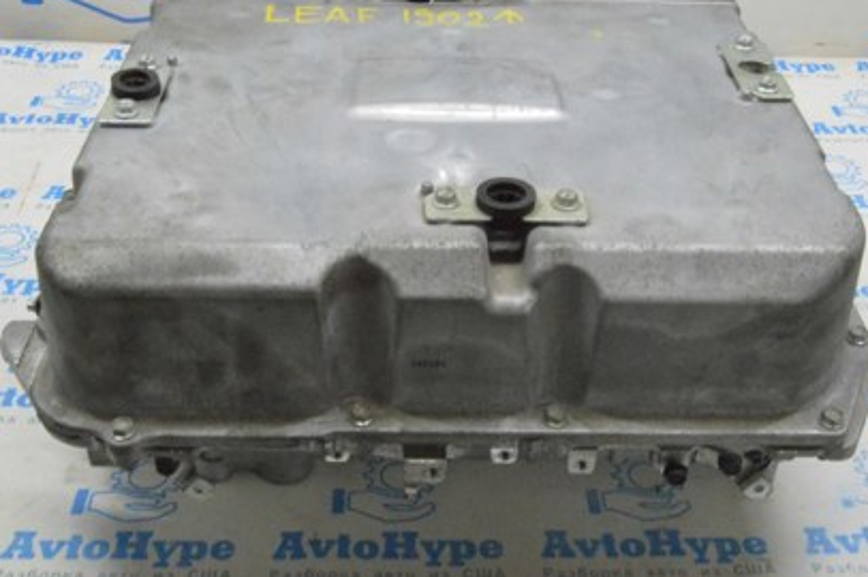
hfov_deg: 38.2
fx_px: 1253
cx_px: 438
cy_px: 206
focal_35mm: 52
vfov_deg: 25.8
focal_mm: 22
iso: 6400
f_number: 20
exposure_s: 1/20
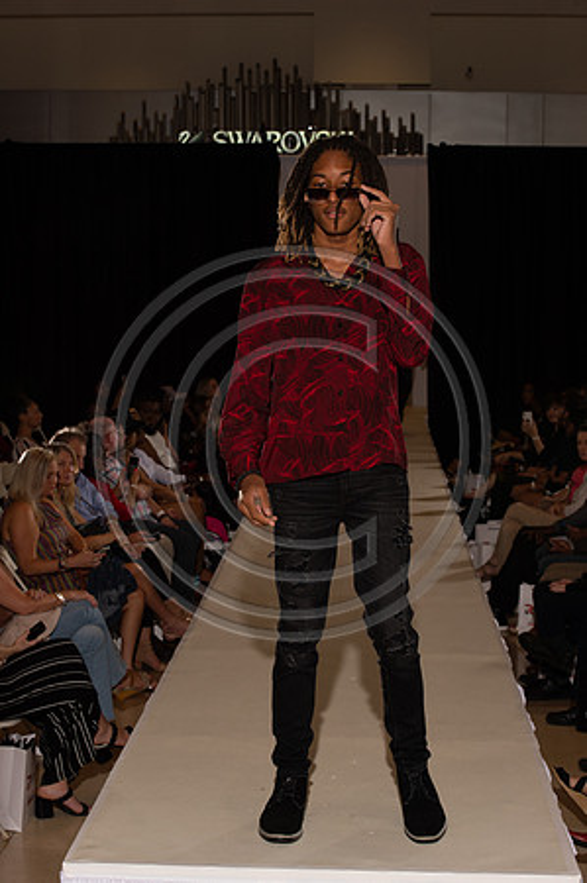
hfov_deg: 19.4
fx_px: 1716
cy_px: 442
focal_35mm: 70
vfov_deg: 28.9
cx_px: 294
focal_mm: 70
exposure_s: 1/250
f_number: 9
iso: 800
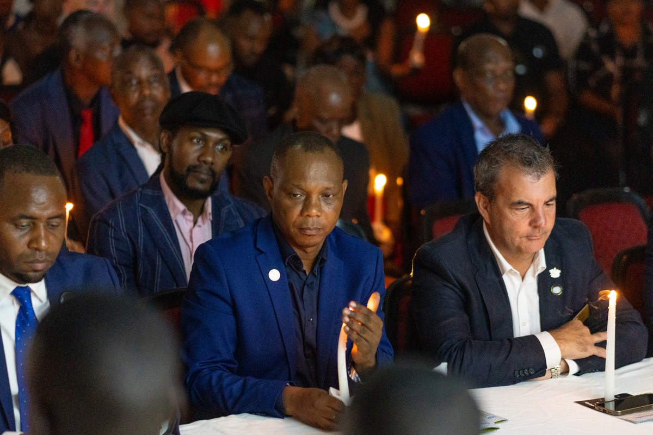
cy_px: 218
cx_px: 326
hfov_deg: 16.0
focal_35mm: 128
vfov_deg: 10.7
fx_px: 2320
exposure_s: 1/320
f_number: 1.8
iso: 3200
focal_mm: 85
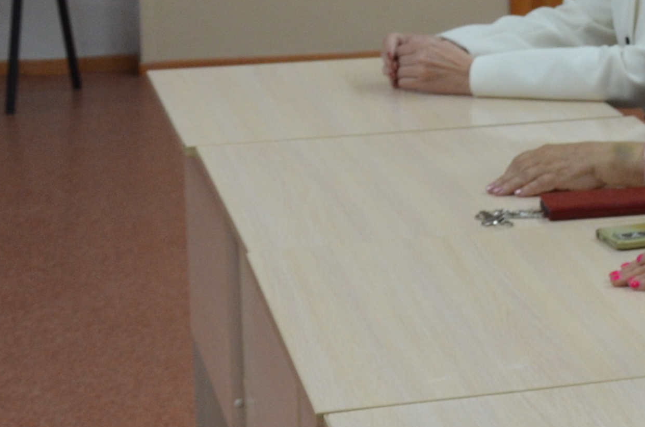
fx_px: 2342
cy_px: -27
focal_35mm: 131
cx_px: 1069
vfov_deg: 10.3
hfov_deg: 14.3
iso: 640
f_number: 4.5
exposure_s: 1/80
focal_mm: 22
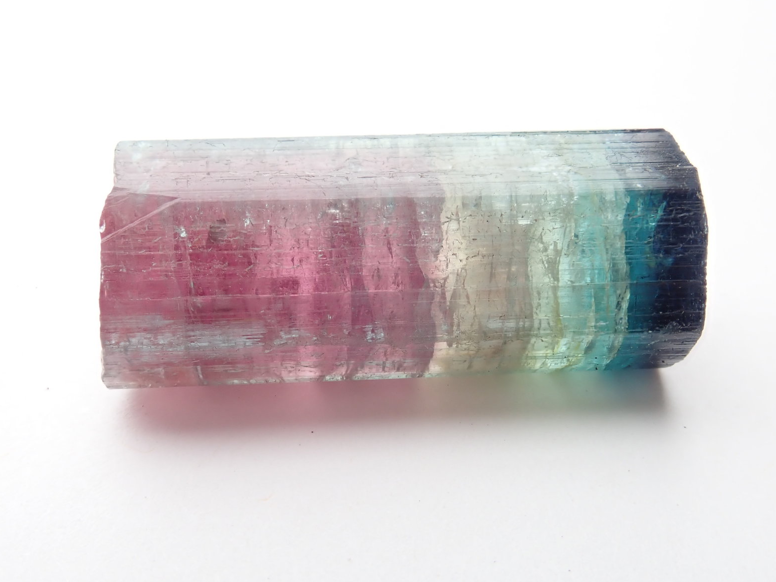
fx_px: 807
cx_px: 389
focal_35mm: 36
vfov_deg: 39.7
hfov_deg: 51.4
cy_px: 296
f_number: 3.5
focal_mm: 6.42
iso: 160
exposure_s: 1/125
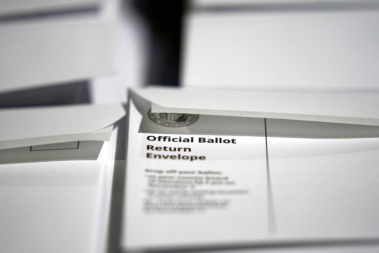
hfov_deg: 10.3
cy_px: 126
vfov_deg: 6.9
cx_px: 190
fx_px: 2106
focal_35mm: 200
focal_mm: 200
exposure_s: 1/250
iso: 800
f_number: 2.8
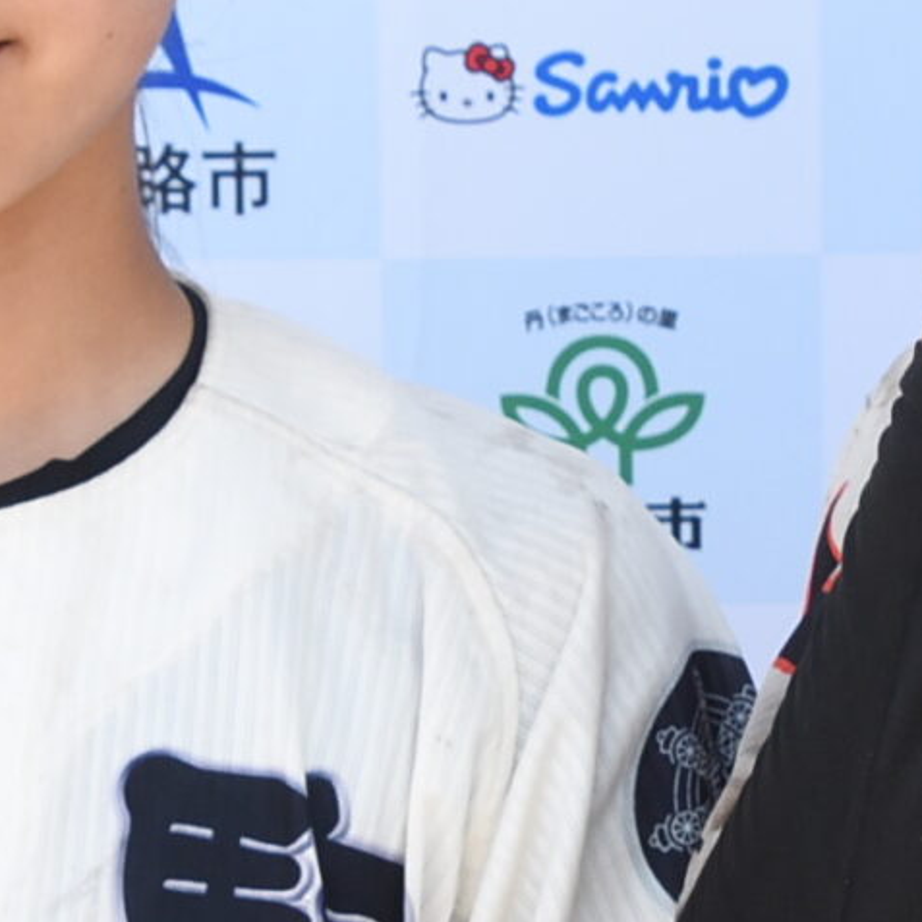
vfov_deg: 6.4
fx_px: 8257
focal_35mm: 274
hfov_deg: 6.4
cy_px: 598
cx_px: 858
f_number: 9
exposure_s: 1/250
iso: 500
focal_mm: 40
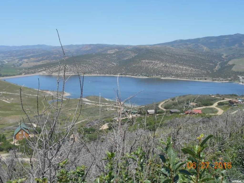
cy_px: 92
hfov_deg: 42.9
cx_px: 122
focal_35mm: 44
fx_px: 310
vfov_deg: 32.9
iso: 80
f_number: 4.7
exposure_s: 1/500
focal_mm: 7.9
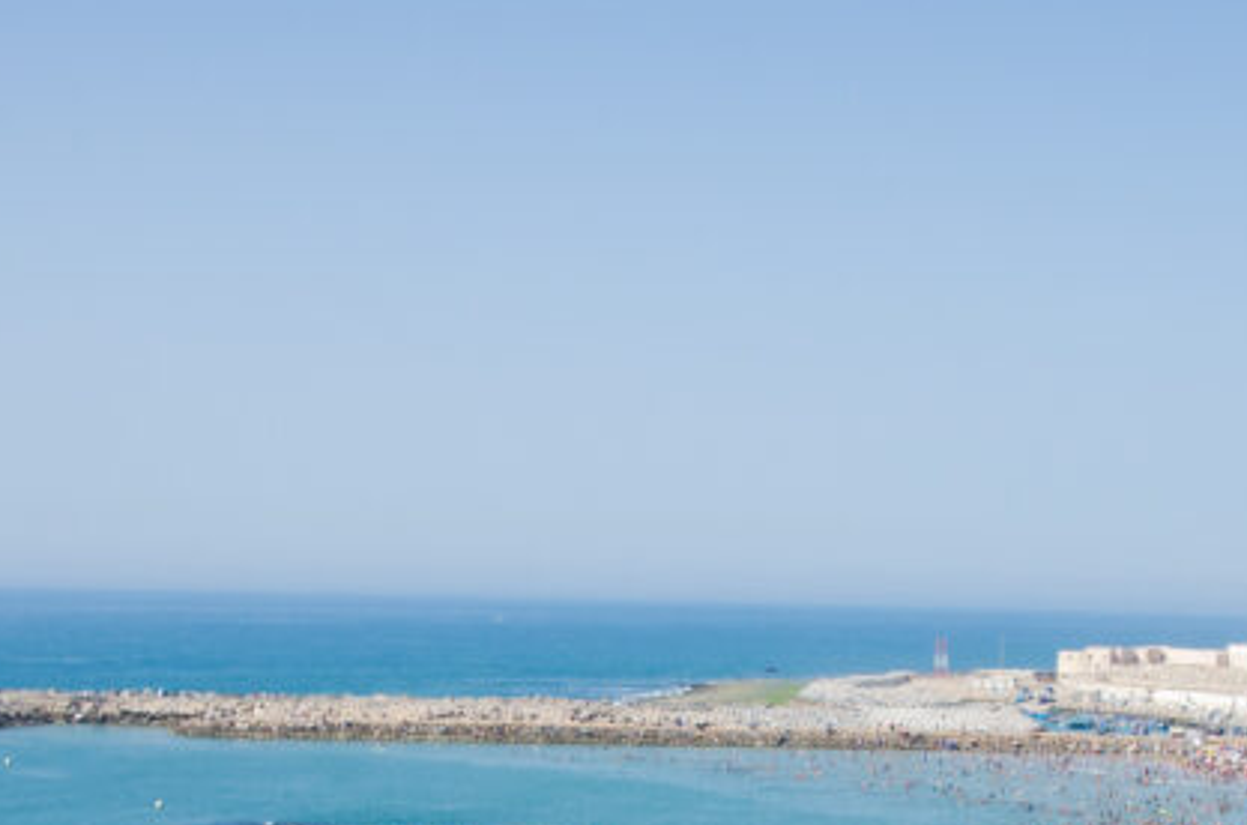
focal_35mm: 81
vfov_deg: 16.2
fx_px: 2799
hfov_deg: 25.0
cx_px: 789
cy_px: 927
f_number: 8
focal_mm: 22
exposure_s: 1/800
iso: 200
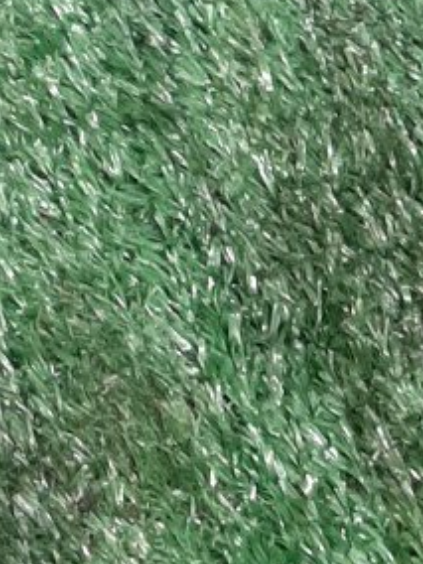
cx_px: -520
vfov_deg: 13.8
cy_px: -342
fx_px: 2151
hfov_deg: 10.1
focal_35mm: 132
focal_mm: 3.93
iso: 95
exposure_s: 1/50
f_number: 1.7
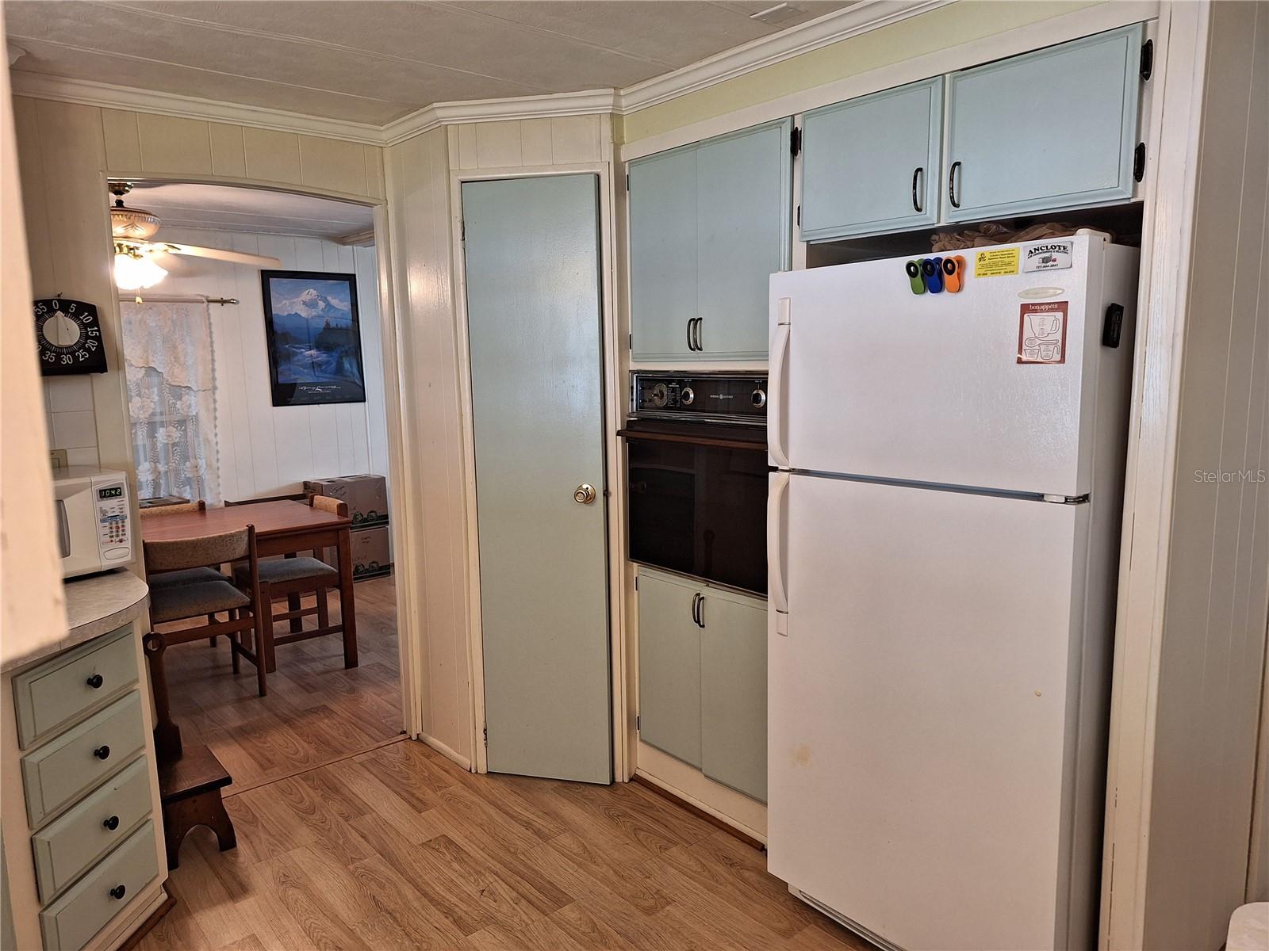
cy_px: 476
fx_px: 843
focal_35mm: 23
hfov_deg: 73.9
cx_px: 634
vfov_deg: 58.9
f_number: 1.8
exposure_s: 1/40
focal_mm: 5.54
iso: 100
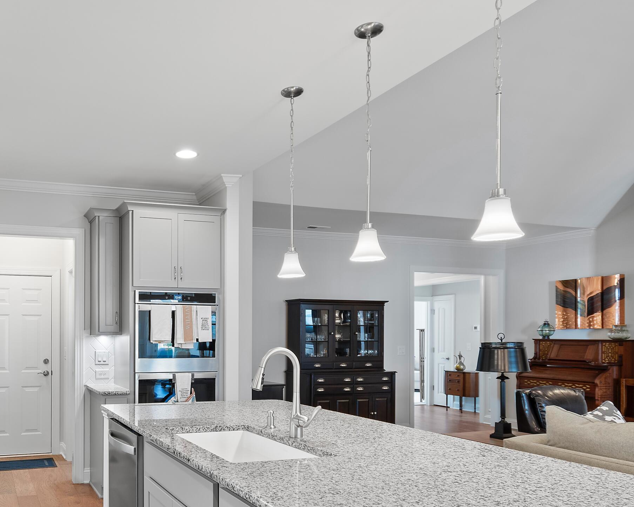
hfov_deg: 58.6
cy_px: 349
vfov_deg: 50.3
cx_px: 150
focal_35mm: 28
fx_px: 525
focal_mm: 12
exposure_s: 1/2
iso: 100
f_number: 4.8
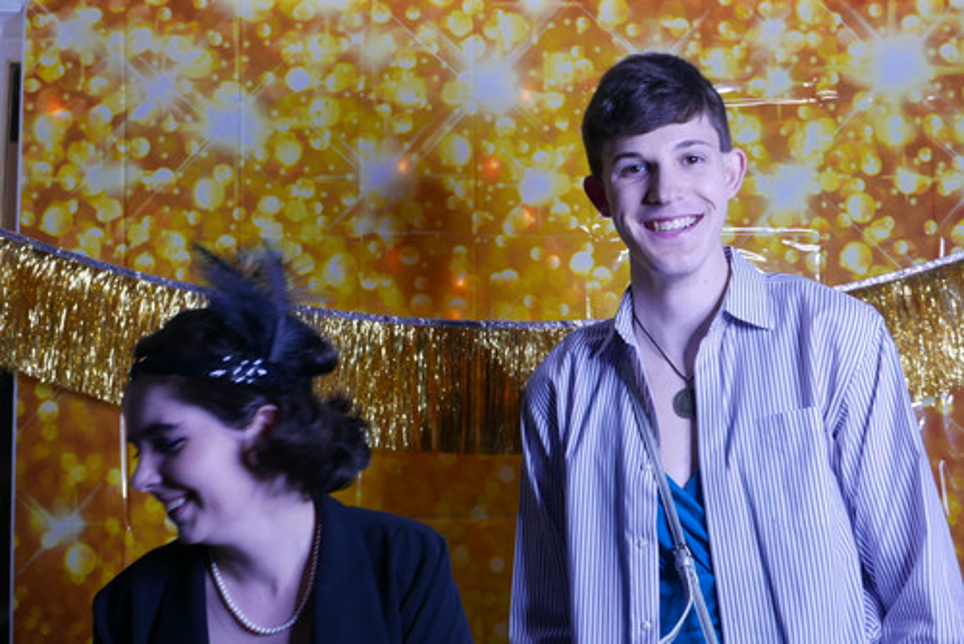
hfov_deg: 38.2
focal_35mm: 52
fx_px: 1393
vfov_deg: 26.0
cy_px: 322
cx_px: 482
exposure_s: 1/100
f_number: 2.8
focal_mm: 23.6
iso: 640
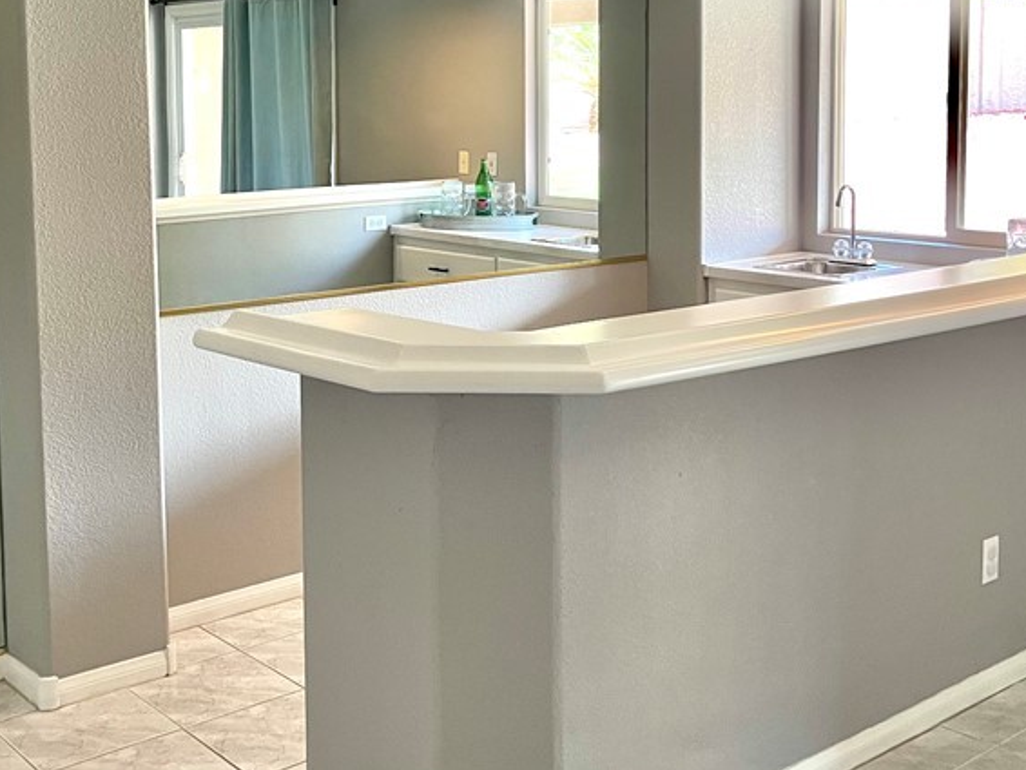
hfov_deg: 40.4
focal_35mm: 47
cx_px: 531
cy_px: 210
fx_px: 1394
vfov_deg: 30.5
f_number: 1.6
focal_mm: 5.1
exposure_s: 1/60
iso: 125
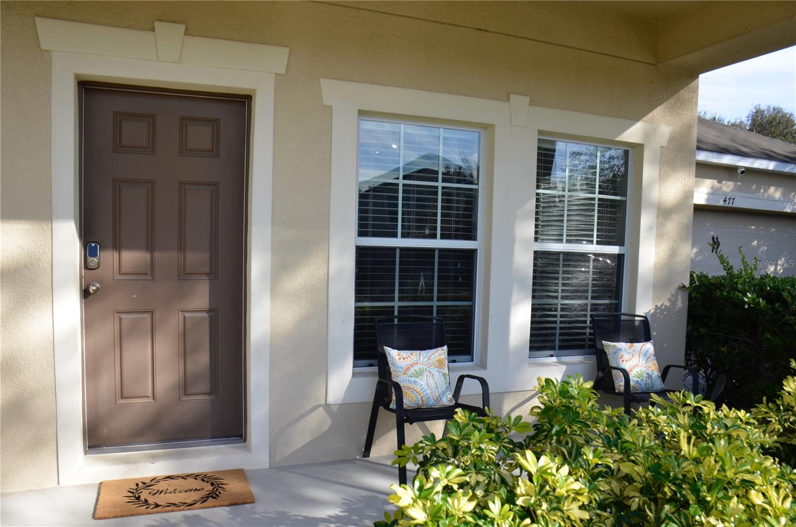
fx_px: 596
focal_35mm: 27
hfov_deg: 67.5
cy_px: 264
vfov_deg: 47.7
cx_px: 398
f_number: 8
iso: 200
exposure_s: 1/250
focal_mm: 18
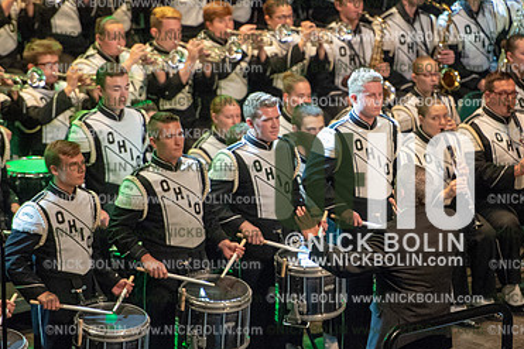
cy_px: 199
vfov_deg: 4.4
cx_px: 374
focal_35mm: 313
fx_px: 4554
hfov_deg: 6.6
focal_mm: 200
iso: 8000
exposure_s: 1/2000
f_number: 2.8
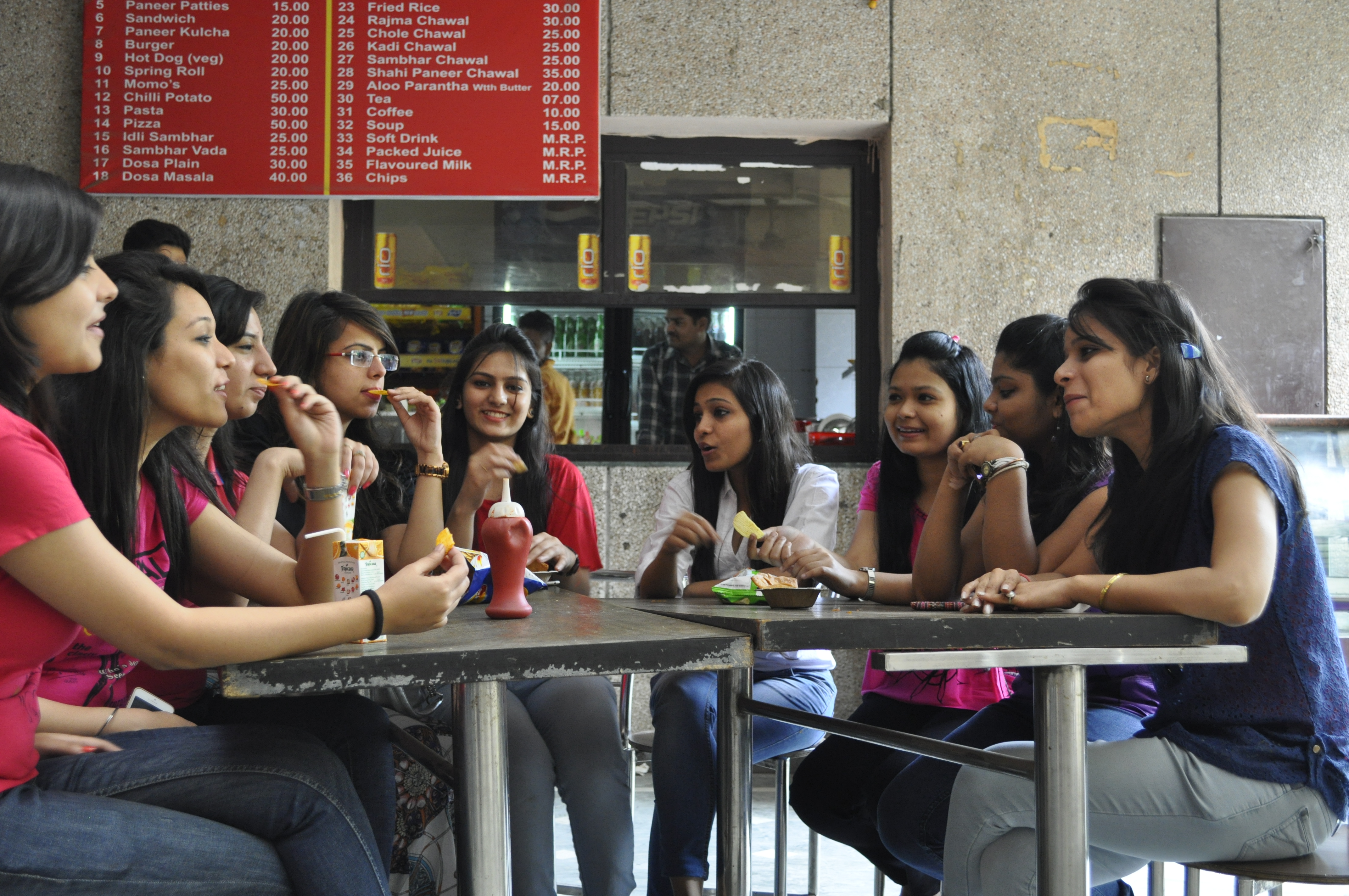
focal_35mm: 45
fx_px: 1684
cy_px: 448
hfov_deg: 43.7
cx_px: 674
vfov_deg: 29.8
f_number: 4.5
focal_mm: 30
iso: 800
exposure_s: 1/30
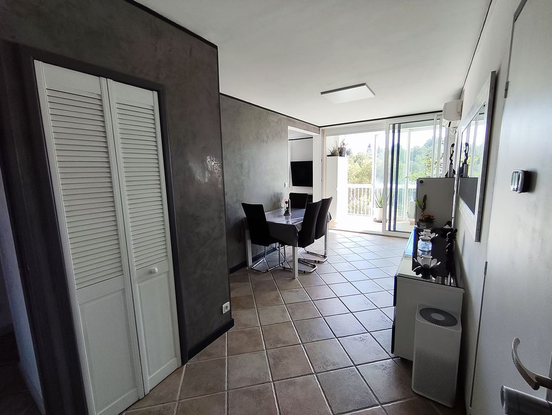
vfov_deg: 81.8
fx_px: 239
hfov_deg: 98.1
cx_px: 276
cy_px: 208
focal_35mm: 15
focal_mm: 1.65
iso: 50
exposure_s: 1/130
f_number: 2.2
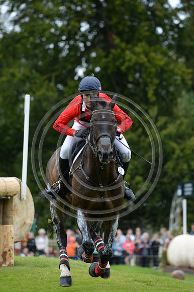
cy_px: 146
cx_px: 97
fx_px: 2428
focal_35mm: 300
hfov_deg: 4.6
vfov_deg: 6.9
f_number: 6.3
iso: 1000
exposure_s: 1/1000
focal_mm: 300
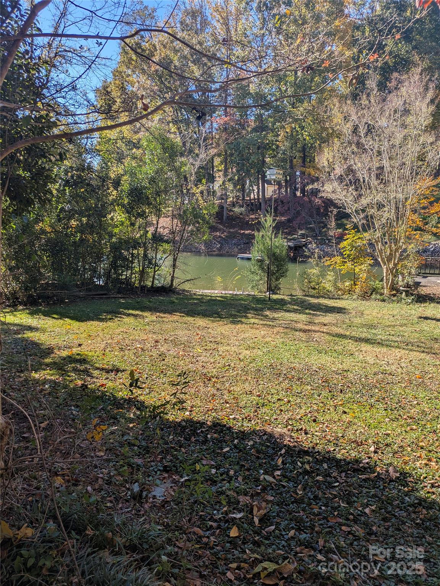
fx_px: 423
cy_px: 293
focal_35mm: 25
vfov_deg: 69.4
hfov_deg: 54.9
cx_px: 220
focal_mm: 5.43
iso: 42
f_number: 1.89
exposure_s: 1/856
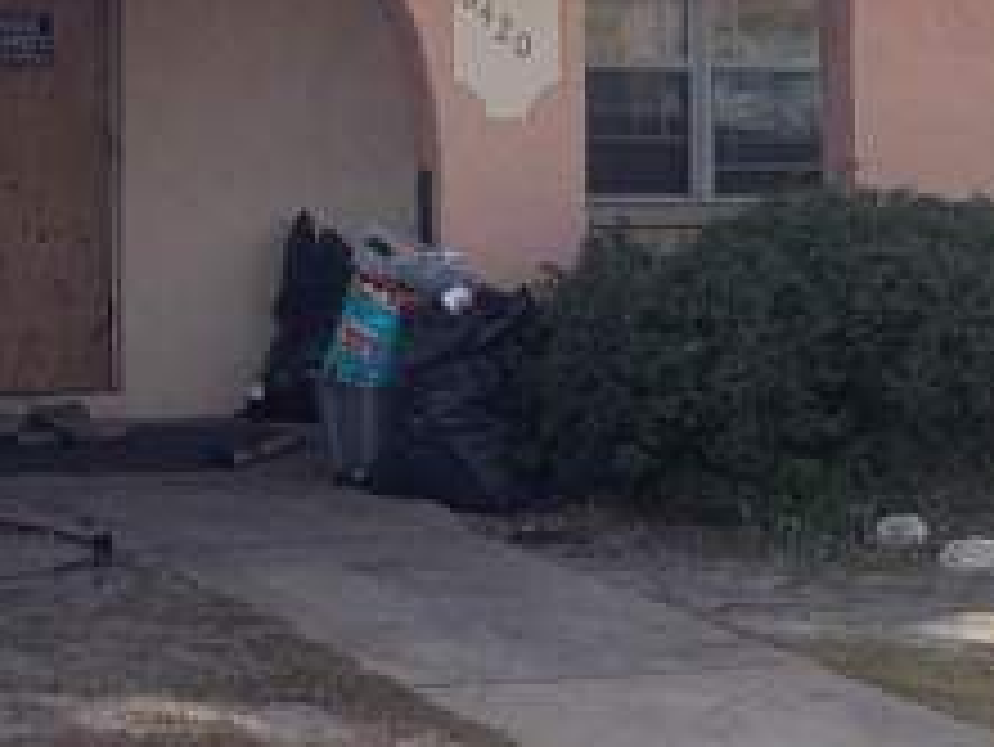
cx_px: -18
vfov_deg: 15.5
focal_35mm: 94
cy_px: 9
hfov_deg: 20.2
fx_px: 2701
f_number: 1.8
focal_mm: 4.25
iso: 25
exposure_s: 1/1779
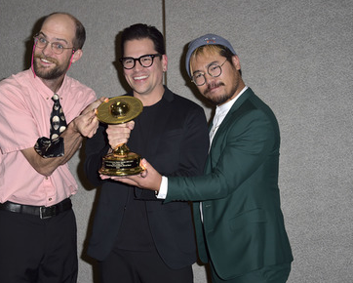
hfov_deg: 33.5
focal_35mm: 56
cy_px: 145
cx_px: 142
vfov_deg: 27.2
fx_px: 585
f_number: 6.3
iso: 500
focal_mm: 48
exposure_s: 1/250
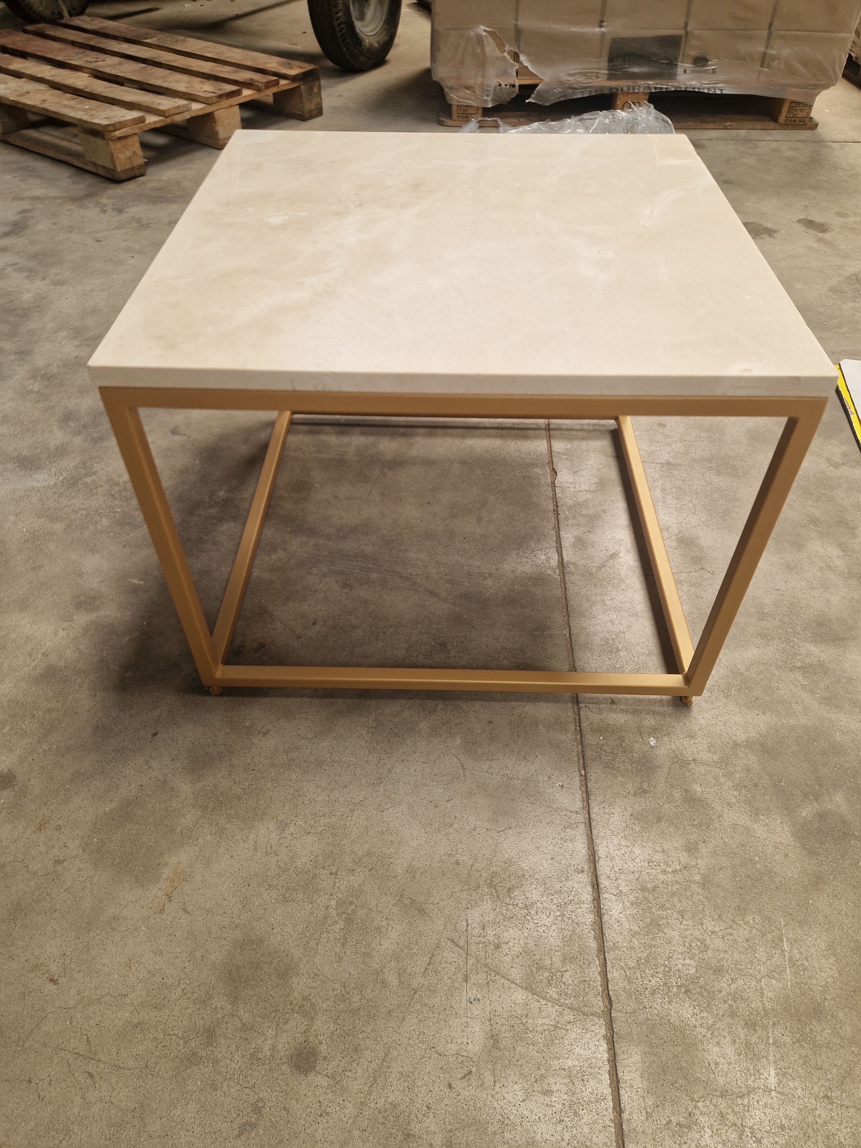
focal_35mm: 23
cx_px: 430
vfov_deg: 73.9
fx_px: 763
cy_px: 574
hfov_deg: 58.9
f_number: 1.8
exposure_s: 1/566
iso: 50
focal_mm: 5.4
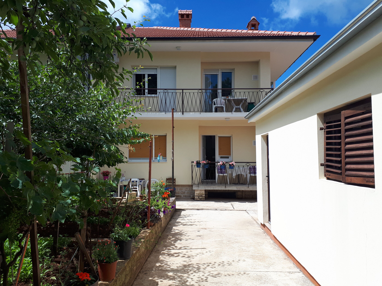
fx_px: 298
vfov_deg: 51.4
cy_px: 143
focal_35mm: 27
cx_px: 191
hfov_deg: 65.3
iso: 40
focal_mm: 3.6
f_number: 1.9
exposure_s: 1/1464
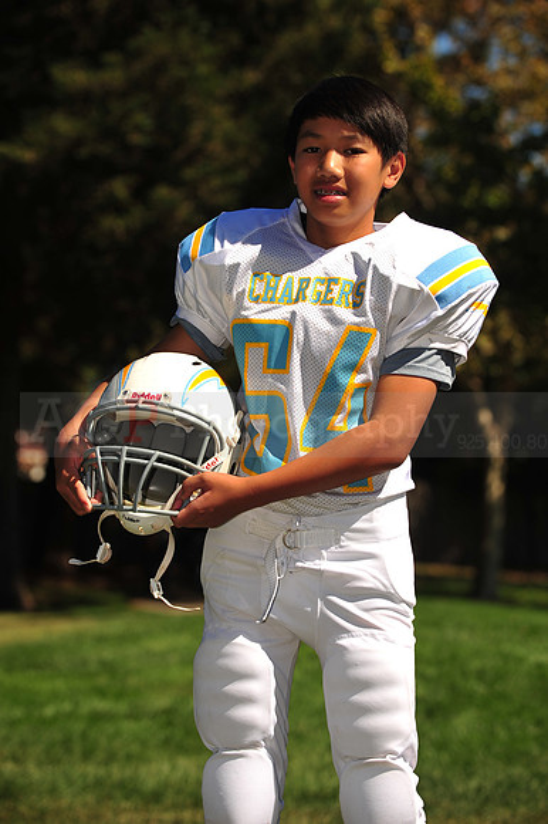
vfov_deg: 17.7
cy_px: 412
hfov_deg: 11.8
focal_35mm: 116
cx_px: 274
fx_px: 2652
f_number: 5
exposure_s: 1/1000
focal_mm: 116
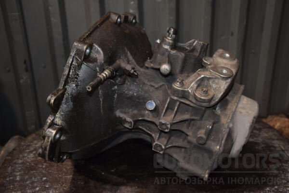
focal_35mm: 48
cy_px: 96
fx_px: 385
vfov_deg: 28.1
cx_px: 144
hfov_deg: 41.1
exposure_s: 1/60
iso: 800
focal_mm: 32
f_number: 5
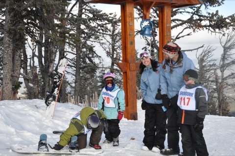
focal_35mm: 63
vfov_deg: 21.5
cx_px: 118
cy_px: 78
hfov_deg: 31.9
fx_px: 411
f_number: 8
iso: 200
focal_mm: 42
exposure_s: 1/250
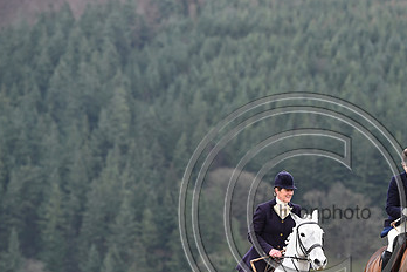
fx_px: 3109
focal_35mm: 275
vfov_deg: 5.0
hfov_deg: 7.5
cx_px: 287
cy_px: 197
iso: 720
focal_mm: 165
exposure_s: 1/800
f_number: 4.5
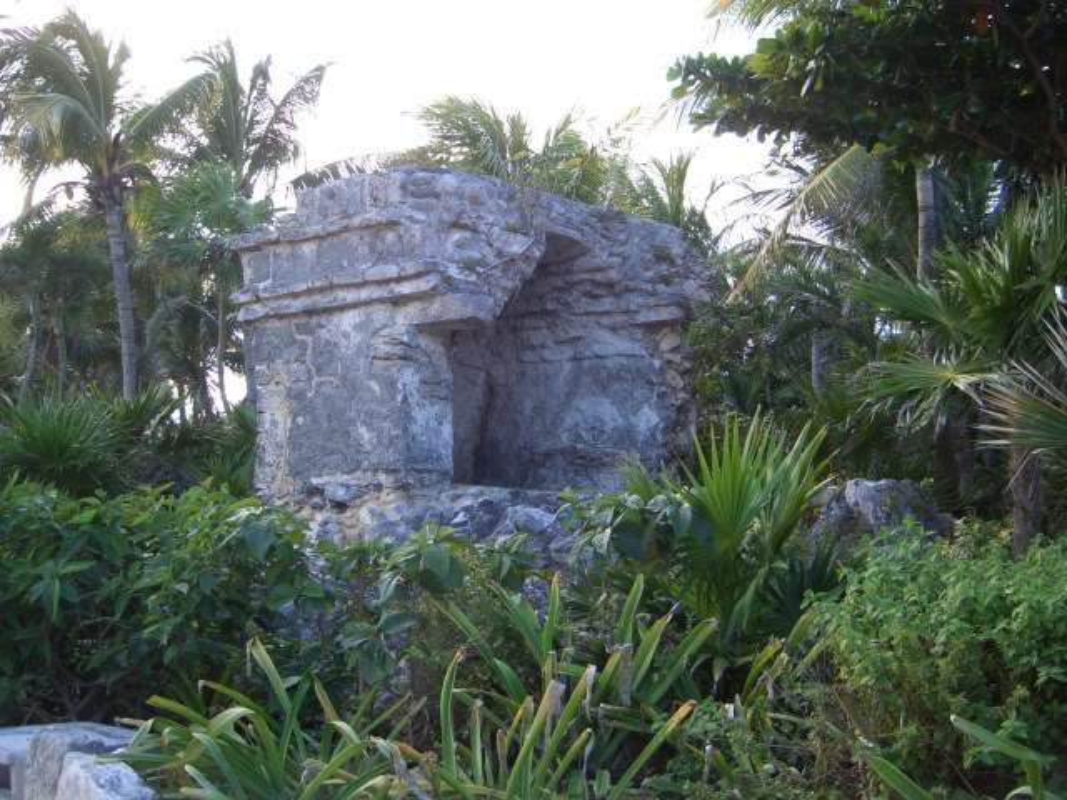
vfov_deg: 36.8
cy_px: 400
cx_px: 534
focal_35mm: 39
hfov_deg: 47.9
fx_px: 1202
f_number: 2.8
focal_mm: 8
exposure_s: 1/160
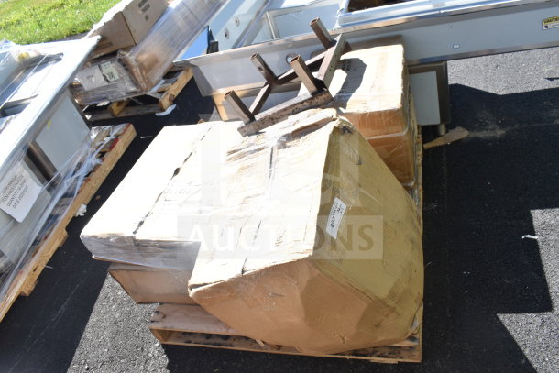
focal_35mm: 30
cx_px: 280
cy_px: 186
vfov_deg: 43.6
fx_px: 466
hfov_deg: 61.9
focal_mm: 20
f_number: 8
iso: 200
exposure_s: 1/250
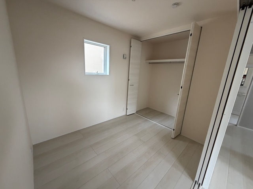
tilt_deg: -11.5
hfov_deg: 102.1
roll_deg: -6.4
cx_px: 126
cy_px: 94
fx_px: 102
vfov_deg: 85.7
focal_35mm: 14
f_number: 2.2
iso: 320
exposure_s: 1/89
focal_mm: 2.22
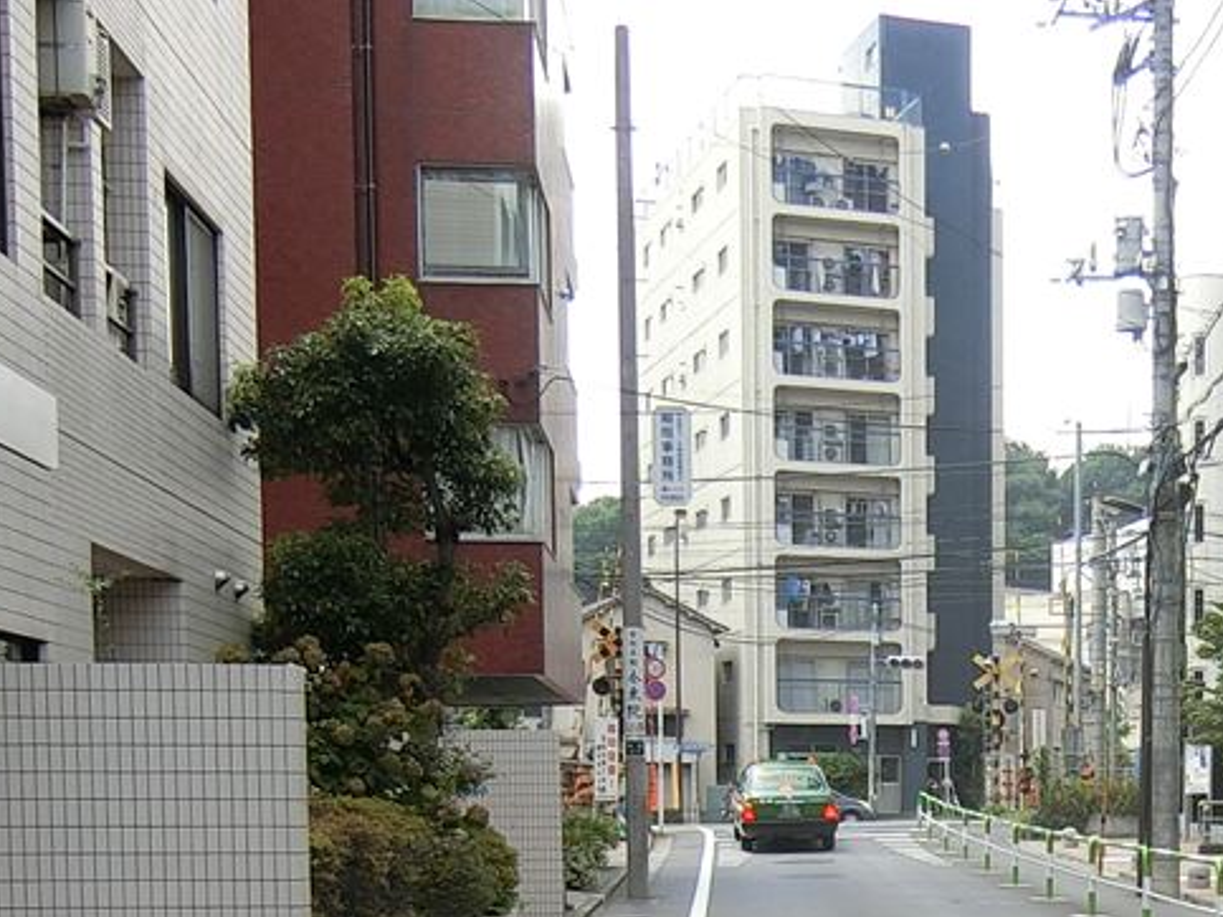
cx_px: 1020
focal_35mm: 63
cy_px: 1028
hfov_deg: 29.8
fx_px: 2225
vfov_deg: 21.9
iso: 80
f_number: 2.7
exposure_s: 1/320
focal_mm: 4.06
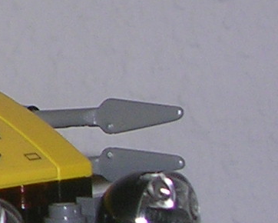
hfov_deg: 5.5
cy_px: -48
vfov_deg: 4.7
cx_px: -496
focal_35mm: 331
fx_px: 2725
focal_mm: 9.1
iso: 50
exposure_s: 1/60.1
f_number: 3.4
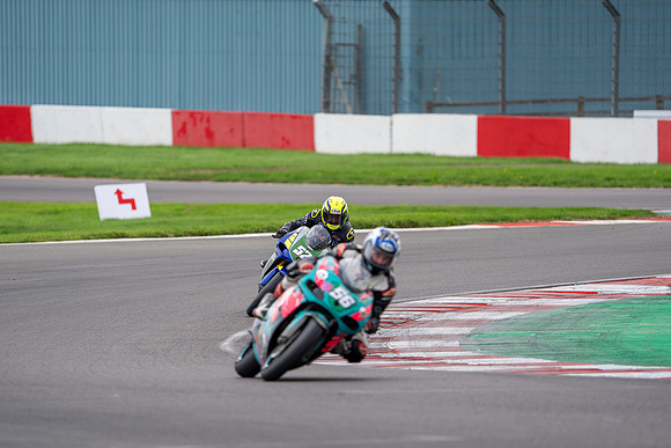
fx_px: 7464
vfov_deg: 3.4
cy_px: 224
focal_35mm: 400
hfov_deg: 5.1
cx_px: 336
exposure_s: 1/500
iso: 200
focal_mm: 400
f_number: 4.5
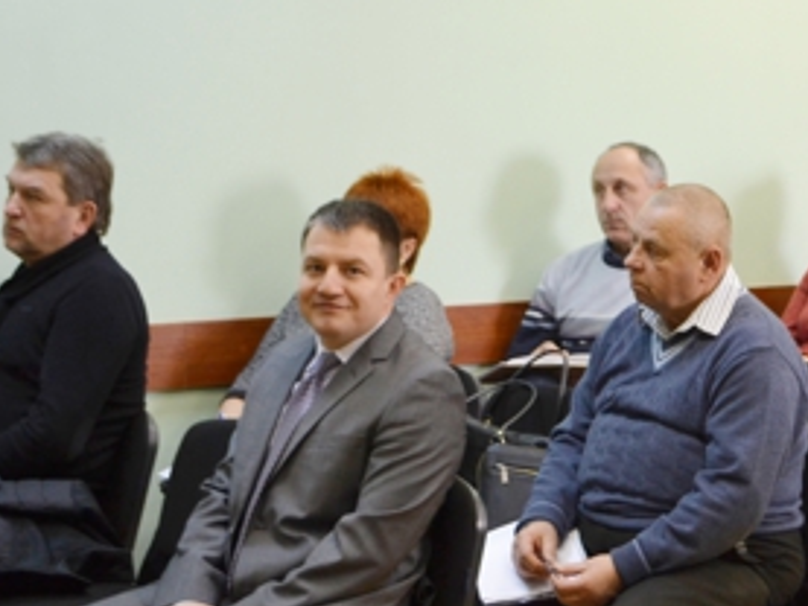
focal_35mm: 102
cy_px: 217
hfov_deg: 19.0
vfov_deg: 14.5
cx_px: 685
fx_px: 2382
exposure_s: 1/50
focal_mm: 28
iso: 400
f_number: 4.5
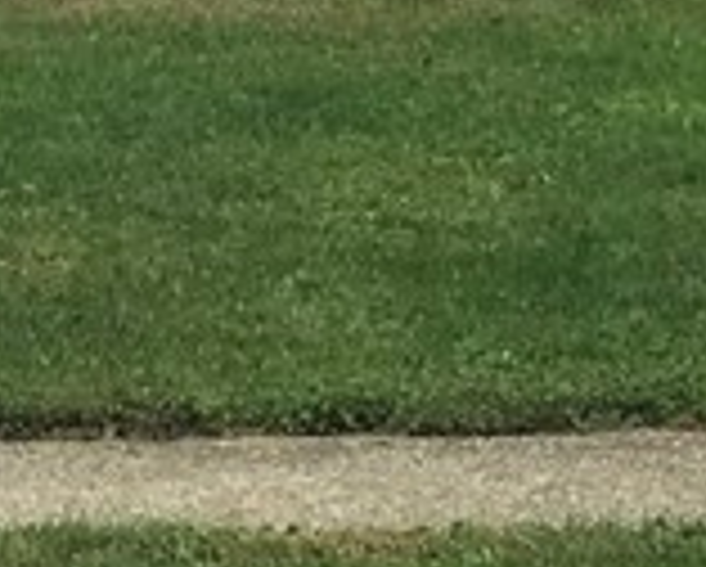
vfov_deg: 4.2
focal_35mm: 362
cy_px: -824
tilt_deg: +0.1
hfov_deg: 5.3
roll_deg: +0.7
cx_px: 103
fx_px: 7573
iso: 20
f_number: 2.8
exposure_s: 1/507
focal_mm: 6.6
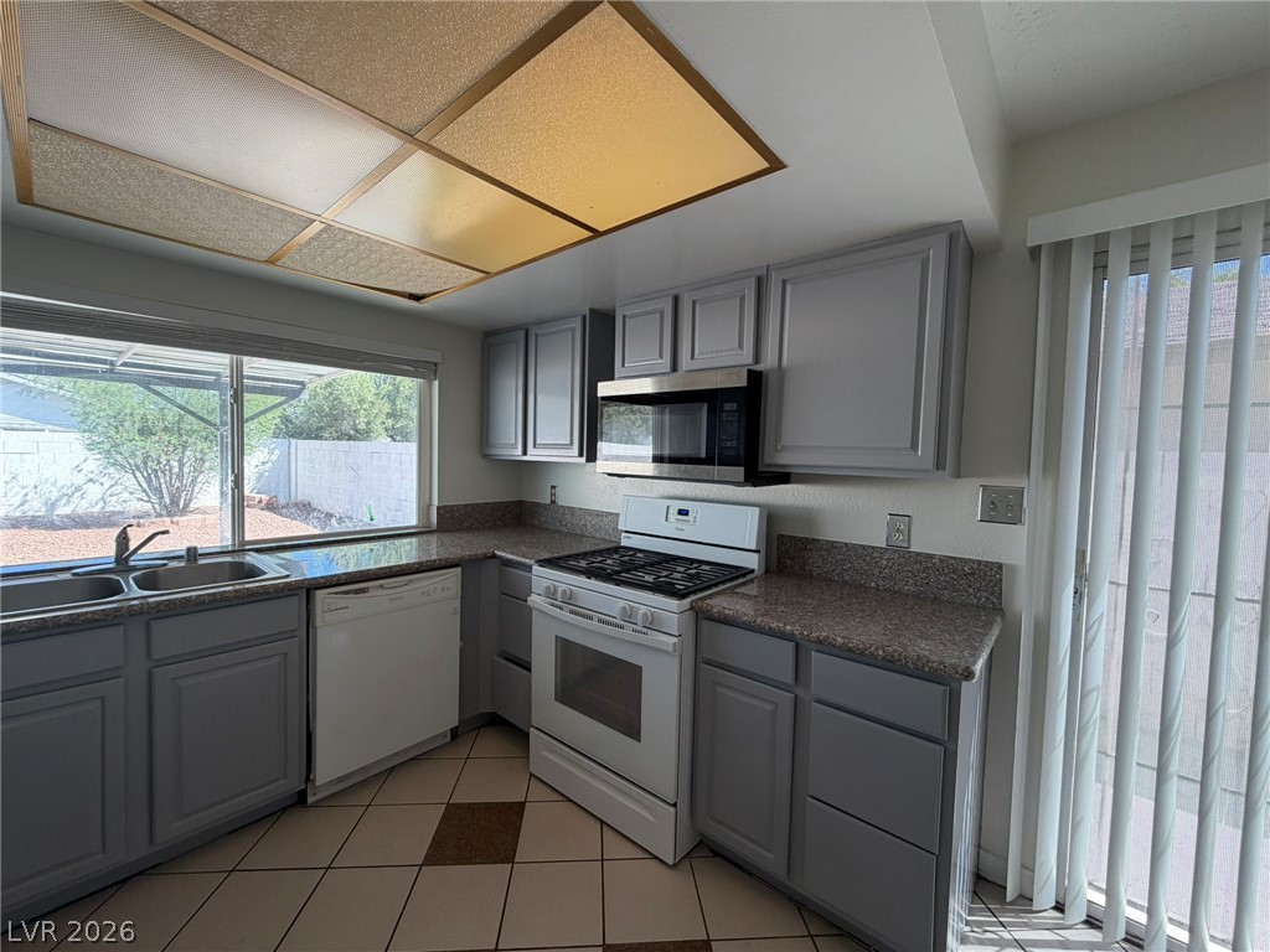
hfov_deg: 102.1
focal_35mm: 14
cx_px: 635
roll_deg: -0.9
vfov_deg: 85.7
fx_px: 514
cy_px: 476
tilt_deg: -1.5
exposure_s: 1/120
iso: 50
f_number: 2.2
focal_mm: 2.22
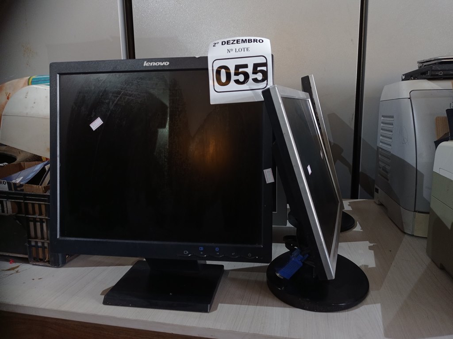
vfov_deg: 49.7
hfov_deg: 63.5
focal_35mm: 28
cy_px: 170
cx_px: 226
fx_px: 366
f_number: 1.79
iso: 350
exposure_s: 1/30
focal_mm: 4.7
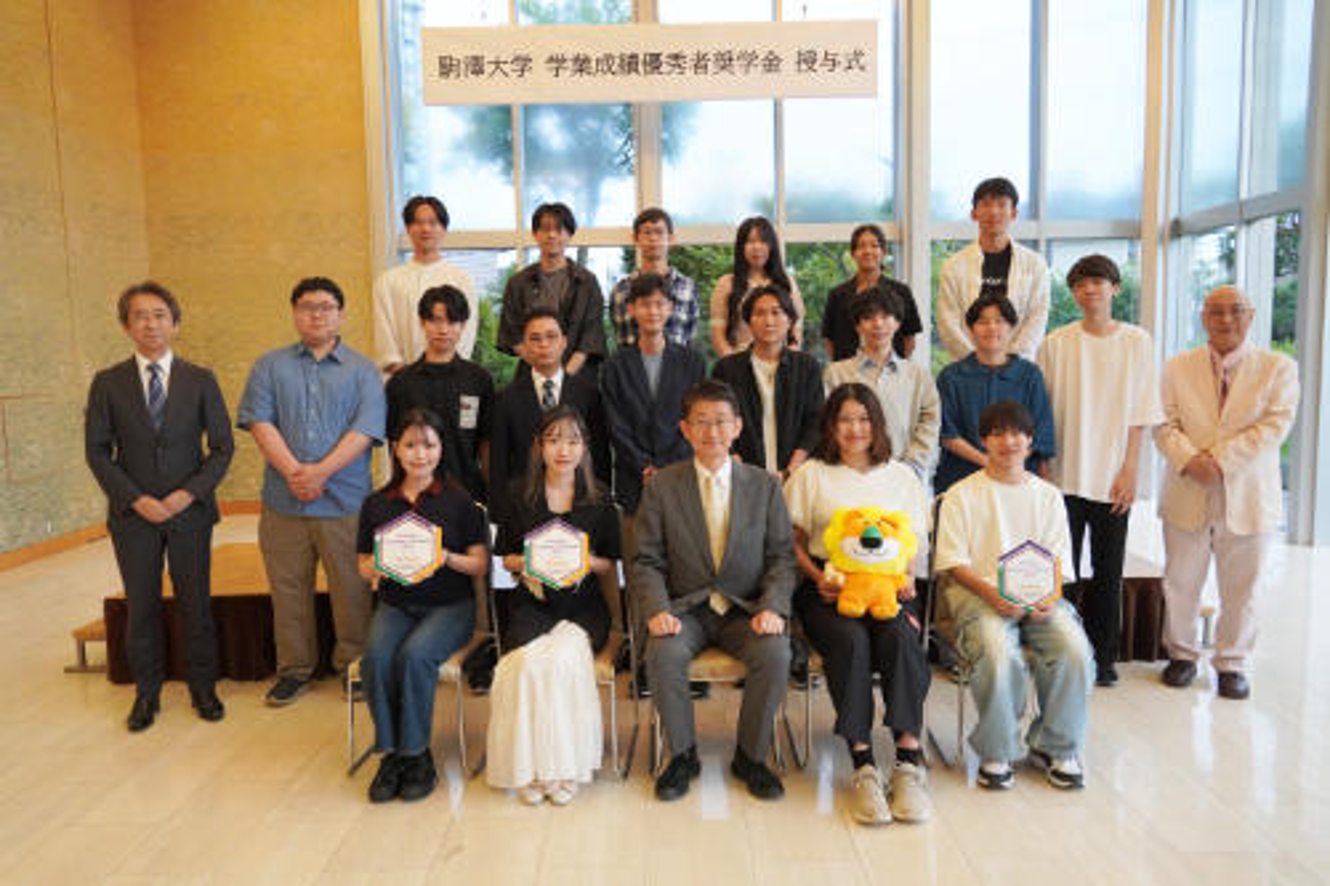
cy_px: 443
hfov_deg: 67.4
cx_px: 665
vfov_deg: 47.9
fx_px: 997
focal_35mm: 27
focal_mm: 18
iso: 1250
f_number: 4
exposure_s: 1/160
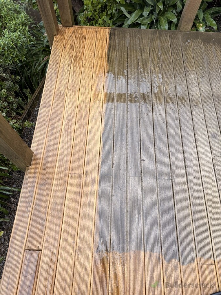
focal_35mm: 24
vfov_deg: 71.6
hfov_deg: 56.8
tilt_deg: -65.7
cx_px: 110
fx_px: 204
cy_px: 148
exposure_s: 1/121
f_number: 1.78
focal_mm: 6.76
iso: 200
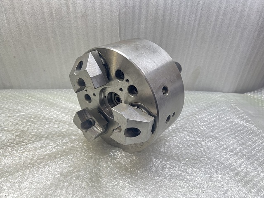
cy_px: 99
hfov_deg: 67.3
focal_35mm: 26
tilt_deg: -31.0
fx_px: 198
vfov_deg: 53.1
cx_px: 132
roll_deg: -2.7
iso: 100
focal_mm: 5.7
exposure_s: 1/100
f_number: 1.5
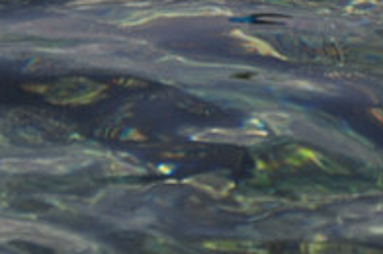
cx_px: 119
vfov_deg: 3.0
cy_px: -197
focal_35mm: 459
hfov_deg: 4.5
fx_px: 4875
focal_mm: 80
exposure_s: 1/1600
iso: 200
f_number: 5.6
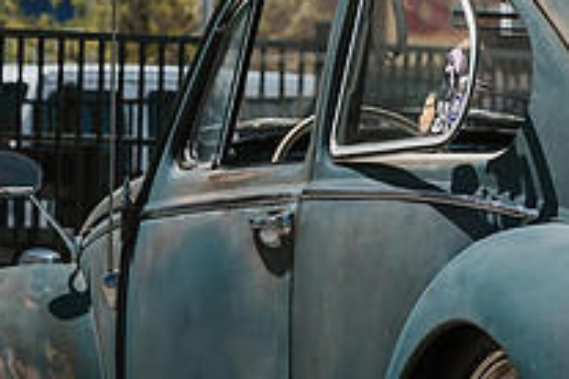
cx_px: 651
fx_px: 10083
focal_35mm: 638
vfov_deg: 2.2
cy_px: 185
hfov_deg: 3.2
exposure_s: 1/160
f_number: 8
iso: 125
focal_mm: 150
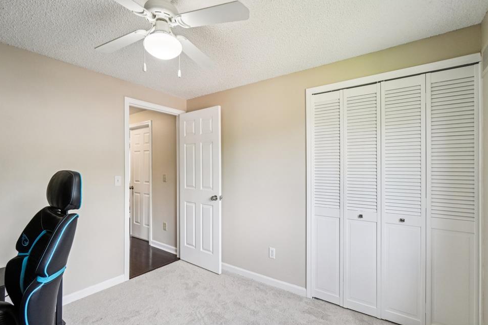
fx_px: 217
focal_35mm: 16
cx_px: 242
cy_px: 170
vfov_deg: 73.6
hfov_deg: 96.8
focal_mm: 10
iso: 400
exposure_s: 1/30
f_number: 8
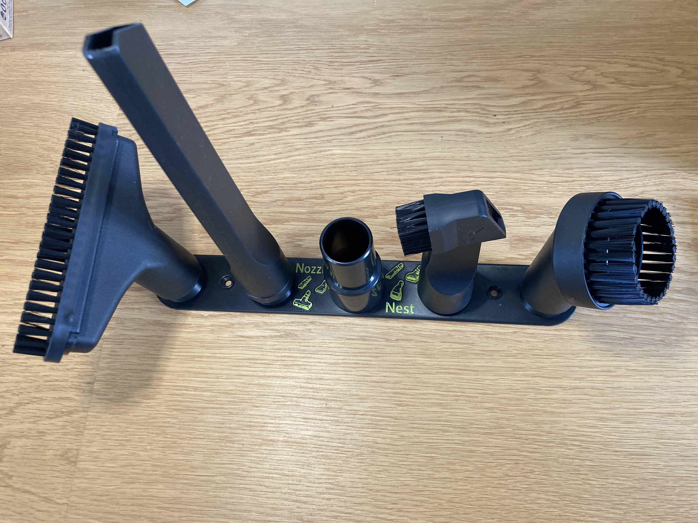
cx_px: 349
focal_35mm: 28
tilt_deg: -65.0
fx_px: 565
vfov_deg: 49.7
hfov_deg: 63.4
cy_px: 262
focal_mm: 3.99
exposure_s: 1/57
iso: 200
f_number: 1.8
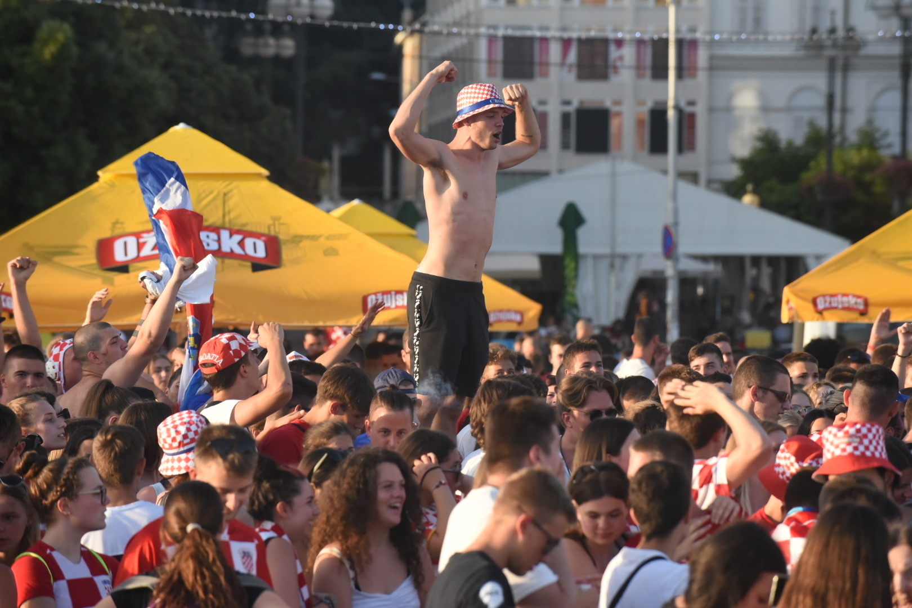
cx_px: 456
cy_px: 304
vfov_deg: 7.2
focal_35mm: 190
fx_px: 4813
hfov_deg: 10.8
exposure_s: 1/2500
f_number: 6.3
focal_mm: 190
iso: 2500
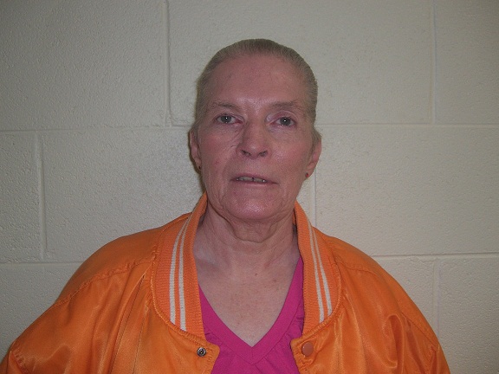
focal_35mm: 38
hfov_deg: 49.0
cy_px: 187
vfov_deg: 37.7
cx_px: 250
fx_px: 548
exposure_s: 1/60
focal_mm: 7.9
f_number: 2.8
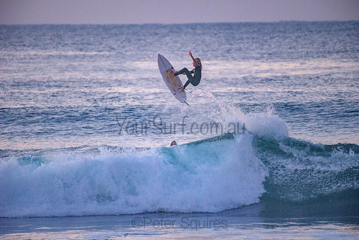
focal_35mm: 500
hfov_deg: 4.1
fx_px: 4987
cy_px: 120
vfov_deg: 2.8
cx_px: 180
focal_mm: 500
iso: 5600
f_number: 5.6
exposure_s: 1/500
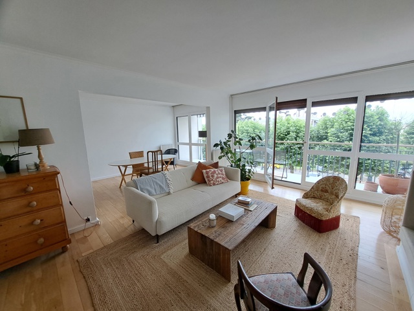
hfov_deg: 106.2
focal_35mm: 13
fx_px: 155
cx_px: 207
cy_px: 156
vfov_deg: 89.9
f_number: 2.2
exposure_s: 1/100
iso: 50
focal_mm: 1.74
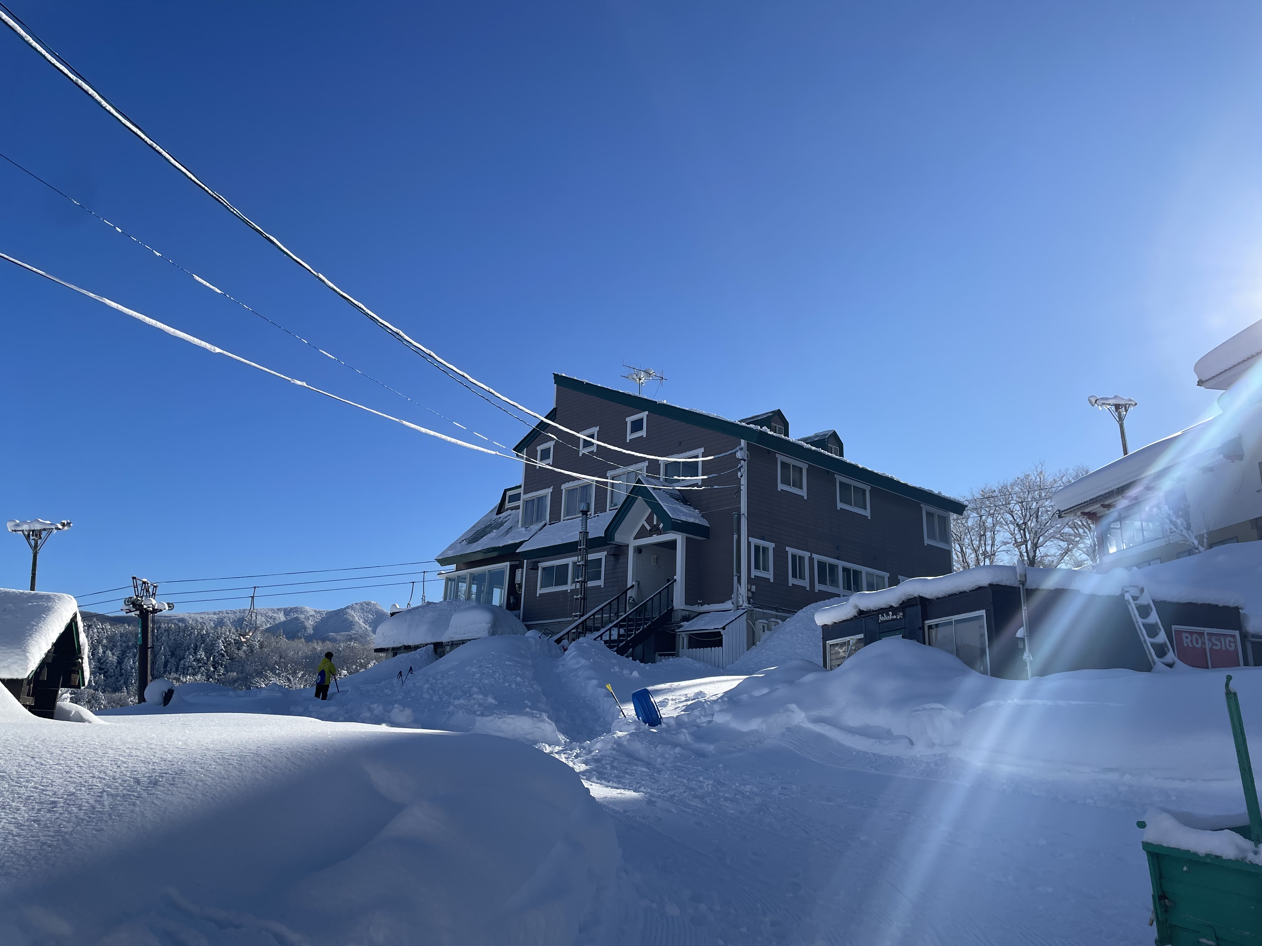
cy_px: 473
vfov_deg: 53.1
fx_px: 948
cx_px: 631
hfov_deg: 67.3
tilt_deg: +16.8
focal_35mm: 26
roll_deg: -2.6
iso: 32
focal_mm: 4.2
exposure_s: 1/5556
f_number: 1.6
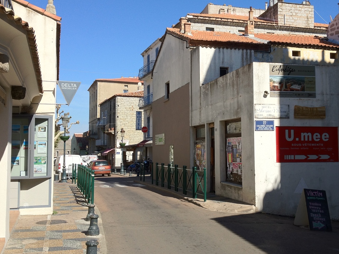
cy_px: 121
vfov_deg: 32.2
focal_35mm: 45
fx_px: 441
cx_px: 209
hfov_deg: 41.8
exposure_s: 1/1623
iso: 64
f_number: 2.4
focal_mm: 4.28
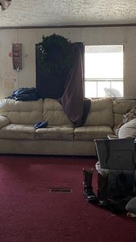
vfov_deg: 35.0
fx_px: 379
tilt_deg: -1.2
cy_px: 73
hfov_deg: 20.2
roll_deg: +0.8
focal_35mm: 59
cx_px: 41
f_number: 1.8
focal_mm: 4.25
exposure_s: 1/31
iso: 640
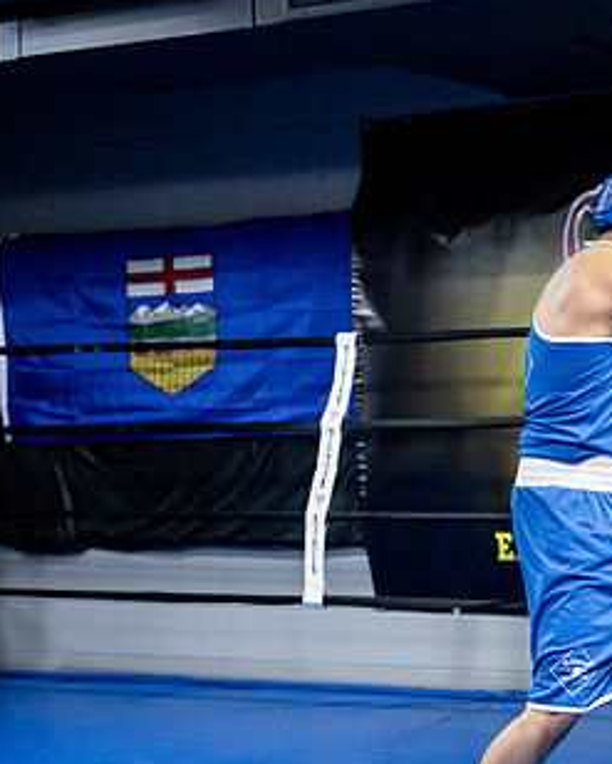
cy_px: 455
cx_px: 694
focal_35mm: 83
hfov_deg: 17.8
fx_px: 1876
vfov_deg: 23.0
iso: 8000
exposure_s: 1/1000
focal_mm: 47
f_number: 2.8
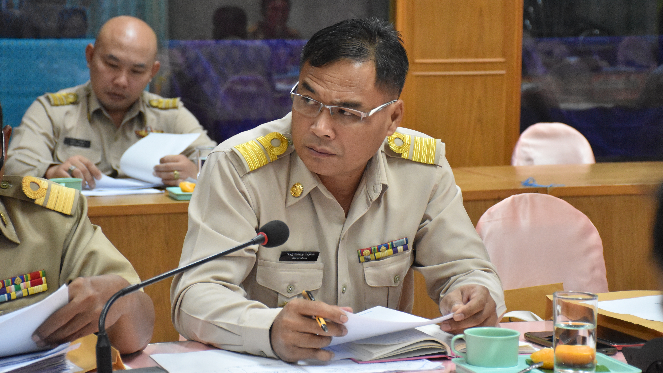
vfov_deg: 11.6
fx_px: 1828
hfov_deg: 20.6
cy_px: 153
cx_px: 332
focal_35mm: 104
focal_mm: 66
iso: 4000
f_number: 5.6
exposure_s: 1/160
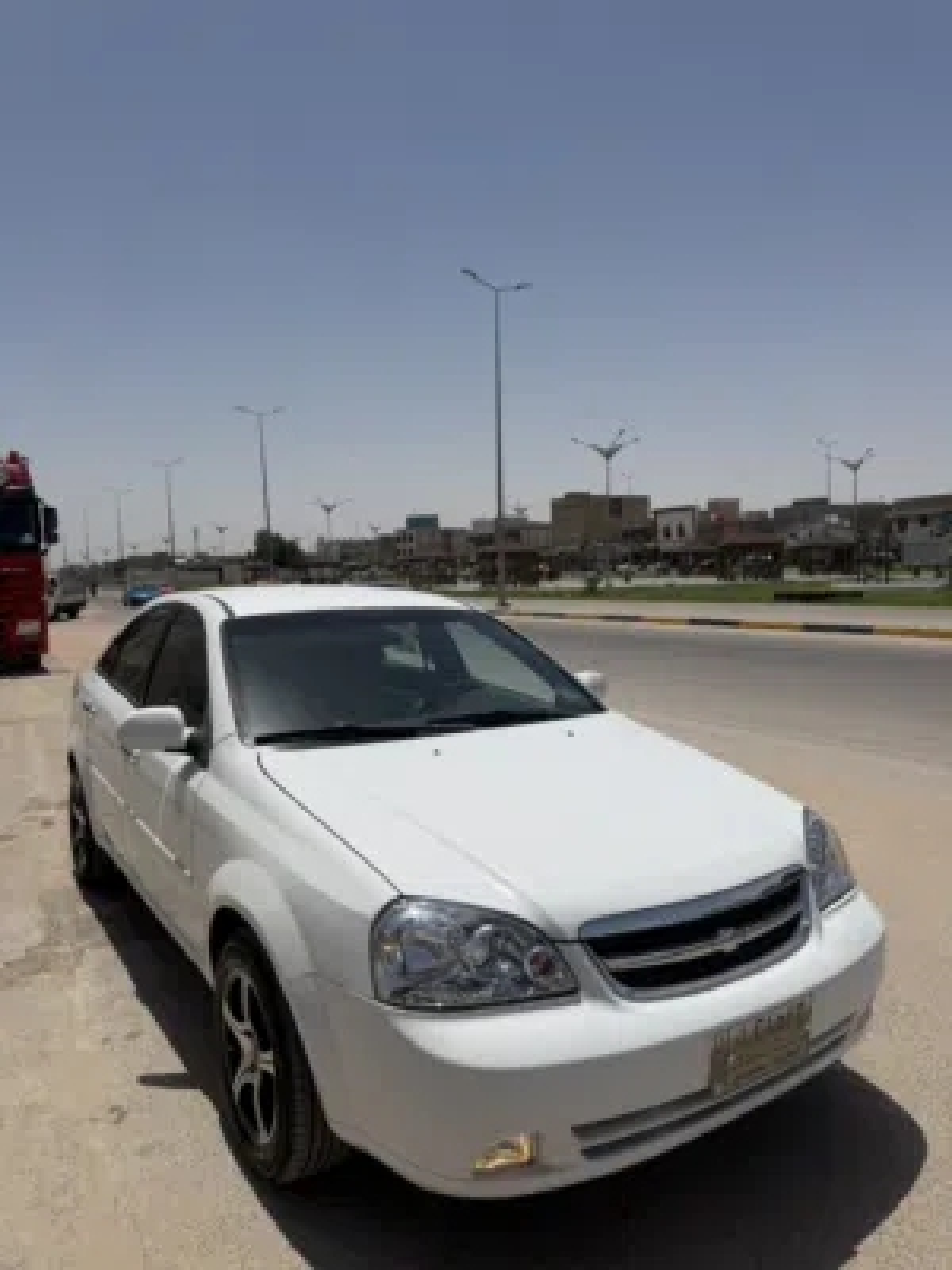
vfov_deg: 71.6
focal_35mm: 24
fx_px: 880
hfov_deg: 56.8
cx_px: 476
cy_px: 635
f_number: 1.78
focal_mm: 6.76
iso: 100
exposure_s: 1/17544
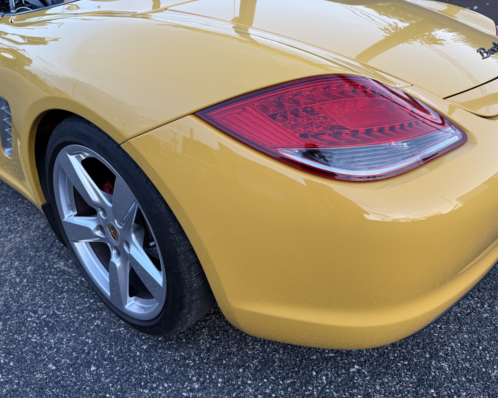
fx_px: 368
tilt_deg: -29.9
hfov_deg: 68.1
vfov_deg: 56.8
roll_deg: -1.4
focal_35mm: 25
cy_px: 199
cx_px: 238
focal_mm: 6.76
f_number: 1.78
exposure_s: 1/120
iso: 200
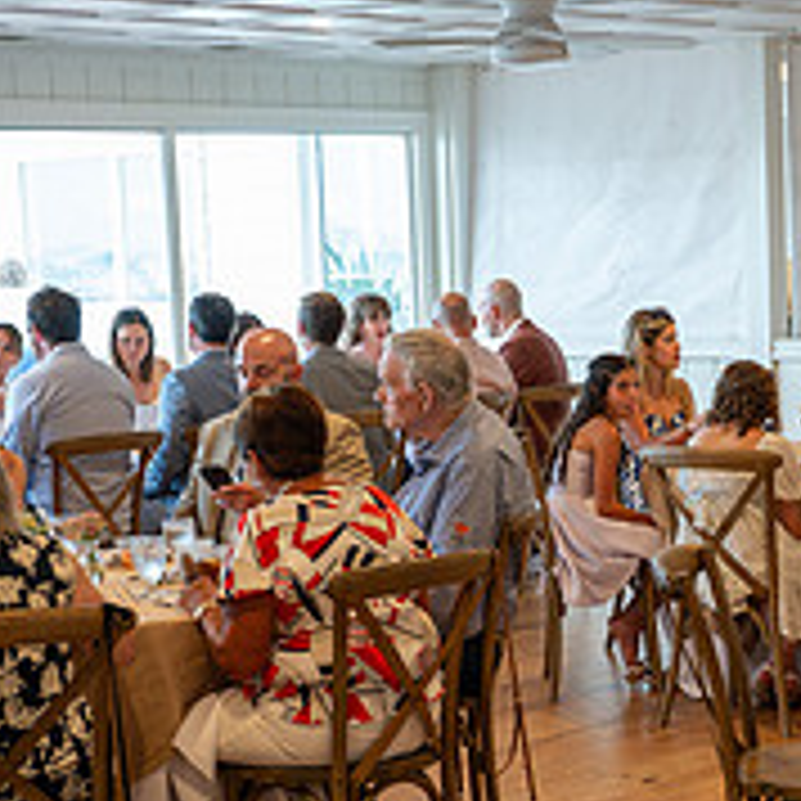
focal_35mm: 91
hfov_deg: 18.8
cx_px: 726
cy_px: 579
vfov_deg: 19.0
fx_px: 2382
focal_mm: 32.5
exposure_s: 1/80
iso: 640
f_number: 2.8
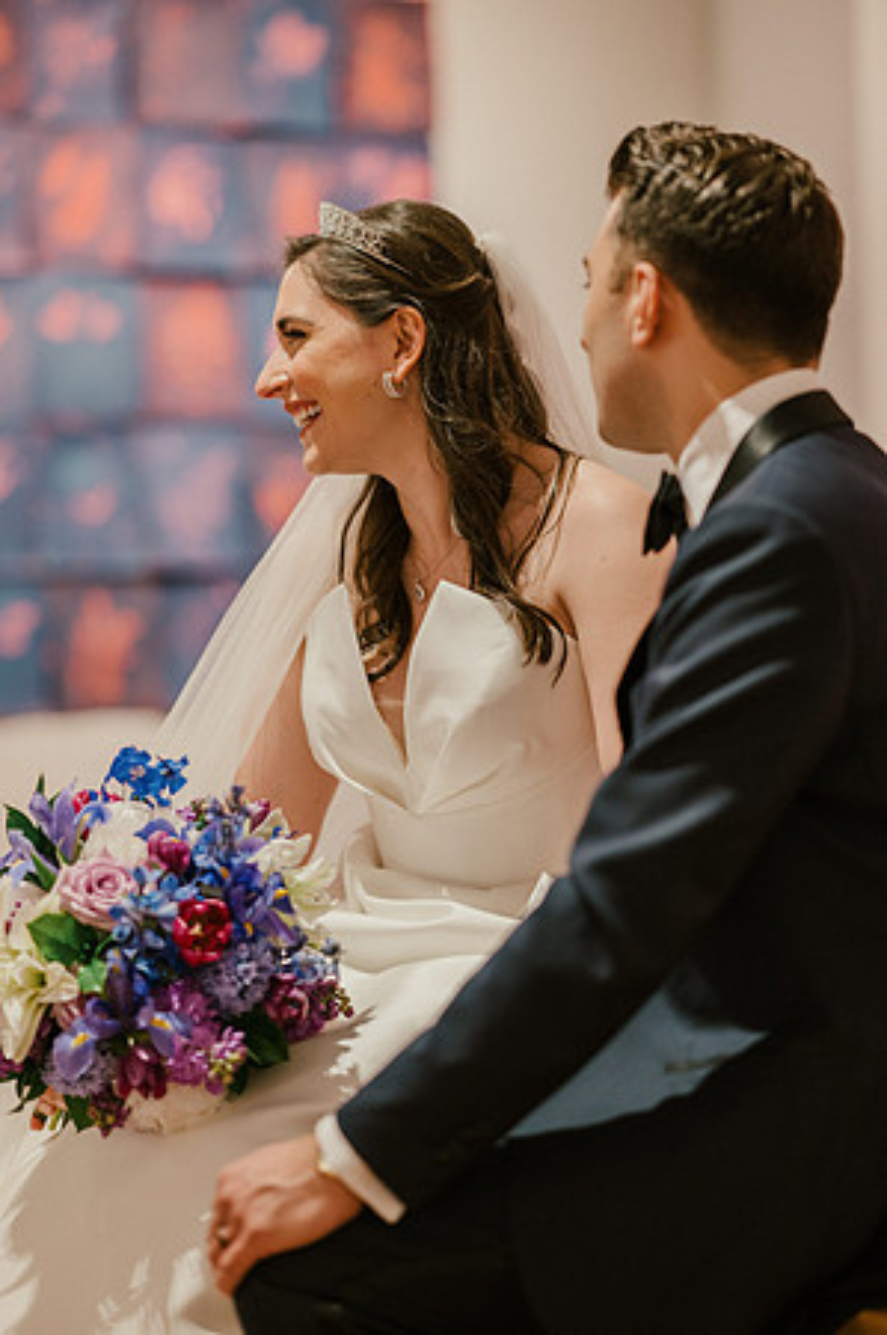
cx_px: 444
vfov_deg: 19.5
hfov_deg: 13.0
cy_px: 668
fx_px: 3889
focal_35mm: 105
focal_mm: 105
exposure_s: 1/200
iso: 800
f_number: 2
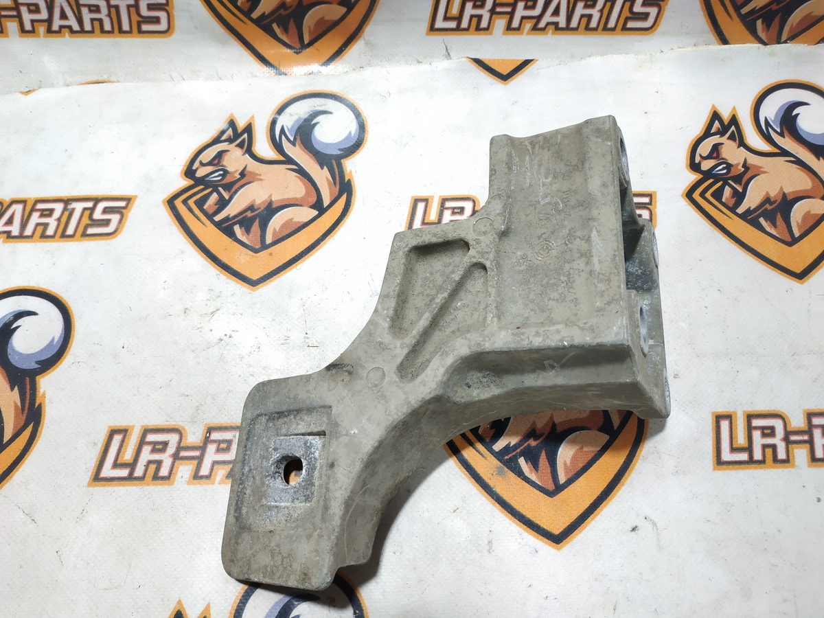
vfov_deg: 56.8
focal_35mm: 24
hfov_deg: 71.6
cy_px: 309
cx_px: 412
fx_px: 571
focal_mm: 3.94
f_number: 1.9
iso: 100
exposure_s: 1/50
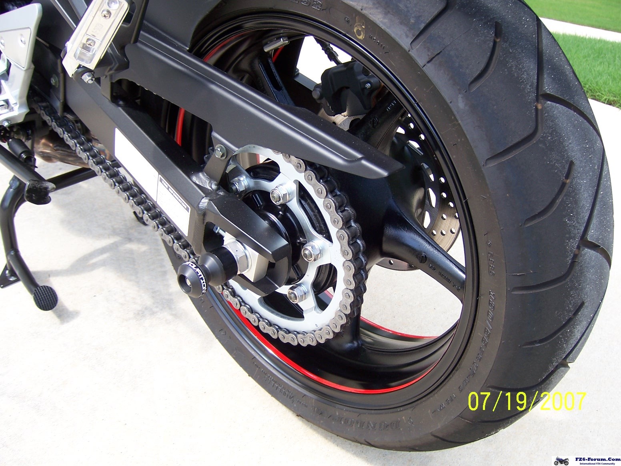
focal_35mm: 36
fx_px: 646
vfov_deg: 39.7
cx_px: 310
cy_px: 233
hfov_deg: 51.4
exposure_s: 1/200
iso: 80
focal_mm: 6.2
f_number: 2.8
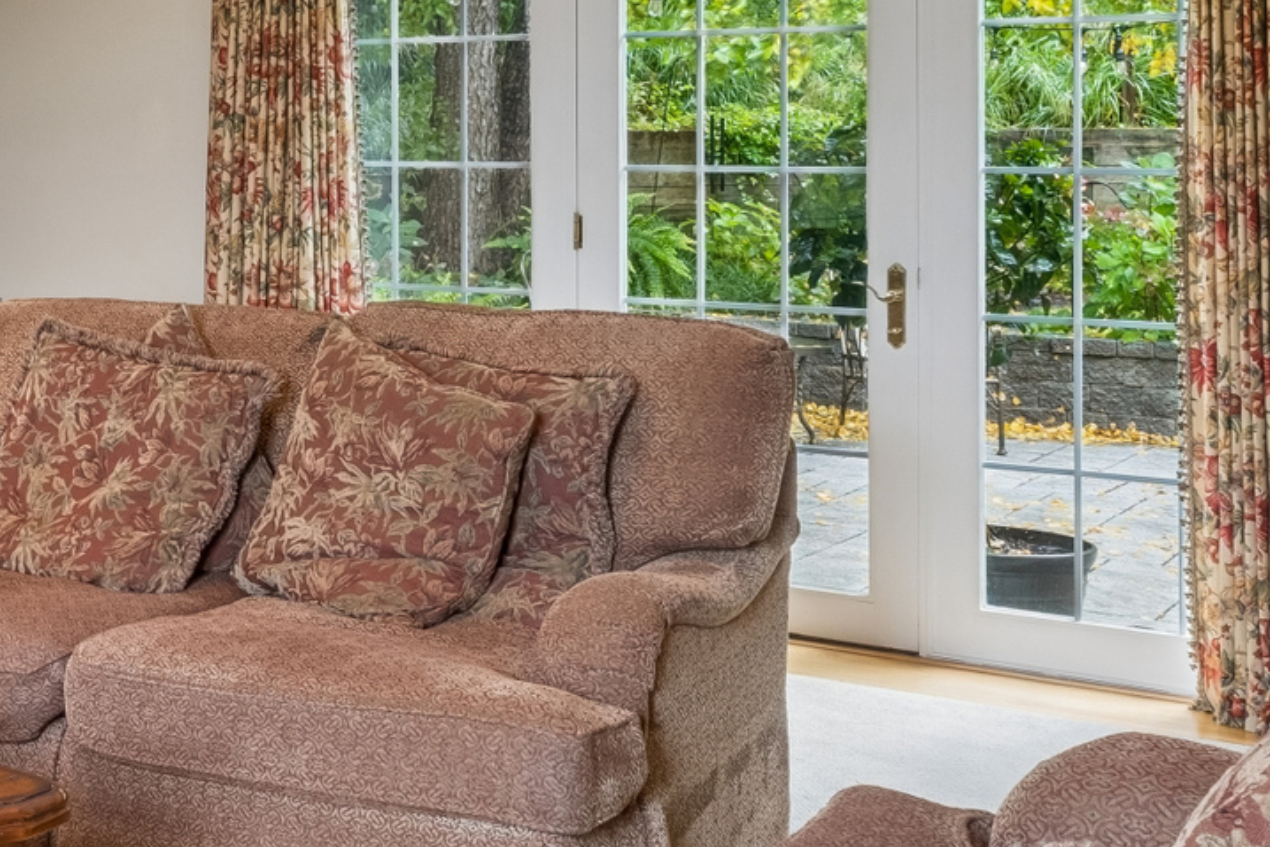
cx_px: -152
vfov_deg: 22.2
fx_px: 2117
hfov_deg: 29.8
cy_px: 135
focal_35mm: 60
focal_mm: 14
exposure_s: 1/1.67
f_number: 13
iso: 400
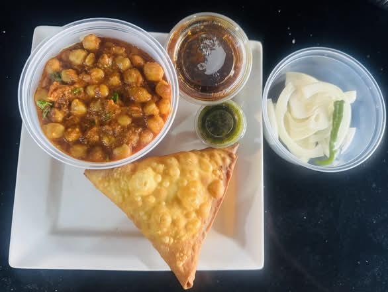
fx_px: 269
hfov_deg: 71.6
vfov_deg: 56.9
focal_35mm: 24
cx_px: 194
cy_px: 146
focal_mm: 6.76
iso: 800
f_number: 1.78
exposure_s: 1/60
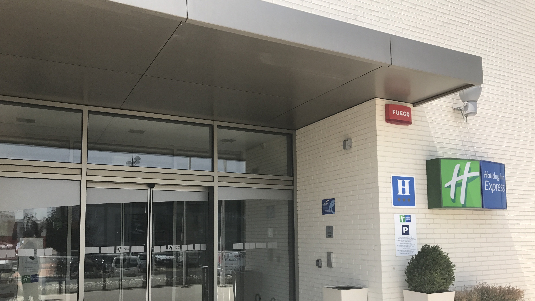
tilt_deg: +5.2
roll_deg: +0.1
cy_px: 200
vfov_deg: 37.4
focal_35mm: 31
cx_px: 268
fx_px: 440
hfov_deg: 62.6
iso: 20
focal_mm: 3.99
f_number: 1.8
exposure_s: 1/1681
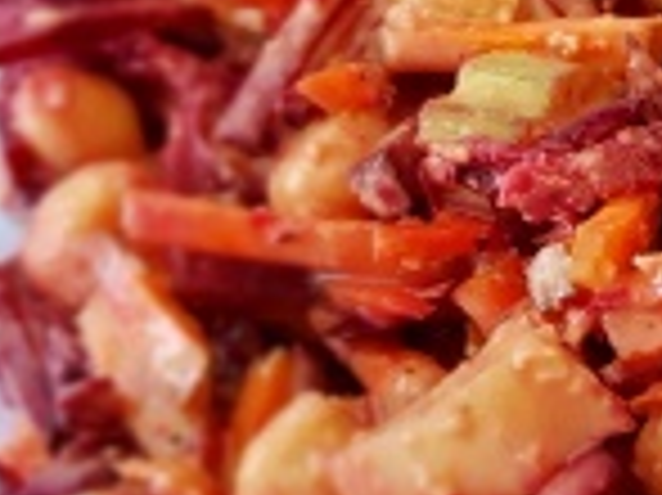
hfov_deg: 19.1
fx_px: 1796
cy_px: 61
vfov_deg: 15.5
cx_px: 901
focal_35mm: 94
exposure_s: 1/50
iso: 160
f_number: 1.7
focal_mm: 4.2
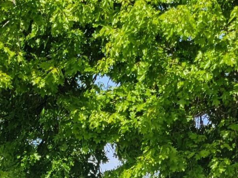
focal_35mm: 129
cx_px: 71
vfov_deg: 10.7
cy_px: 329
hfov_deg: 15.2
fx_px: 886
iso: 40
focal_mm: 5.4
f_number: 1.8
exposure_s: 1/2551
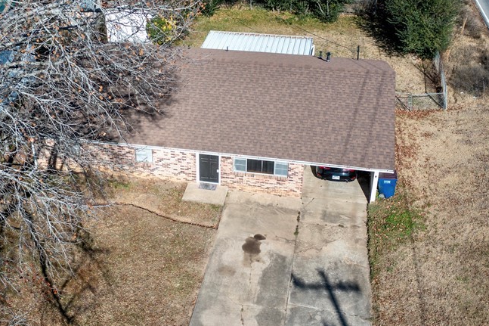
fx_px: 638
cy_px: 138
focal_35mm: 47
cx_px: 194
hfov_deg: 41.7
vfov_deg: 28.6
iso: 100
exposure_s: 1/3200
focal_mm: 10.26
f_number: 3.2
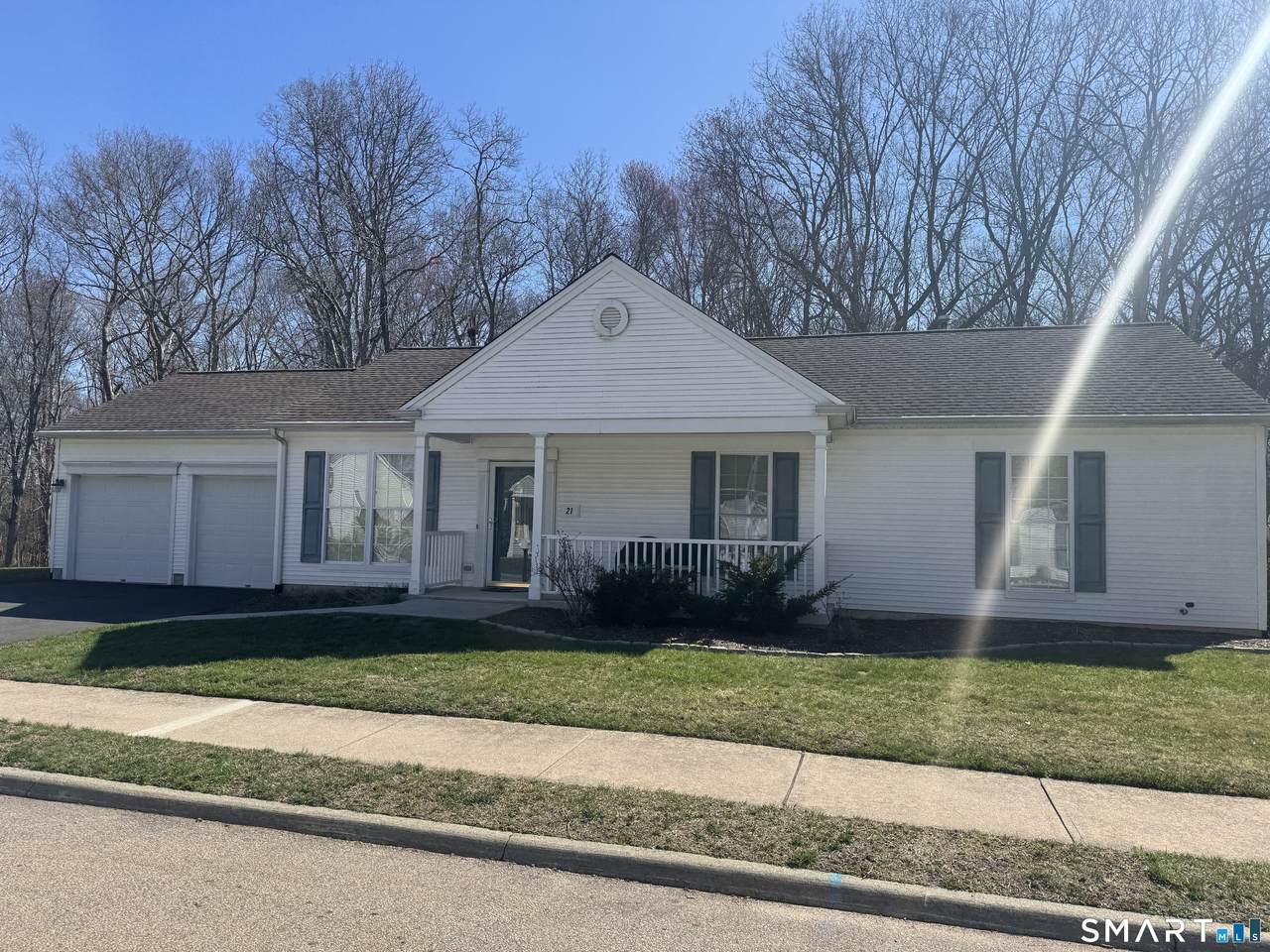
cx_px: 635
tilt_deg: +2.8
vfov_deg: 56.8
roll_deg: -0.7
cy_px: 476
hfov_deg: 71.6
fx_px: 881
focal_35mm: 24
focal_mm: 6.76
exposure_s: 1/3802
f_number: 1.78
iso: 80
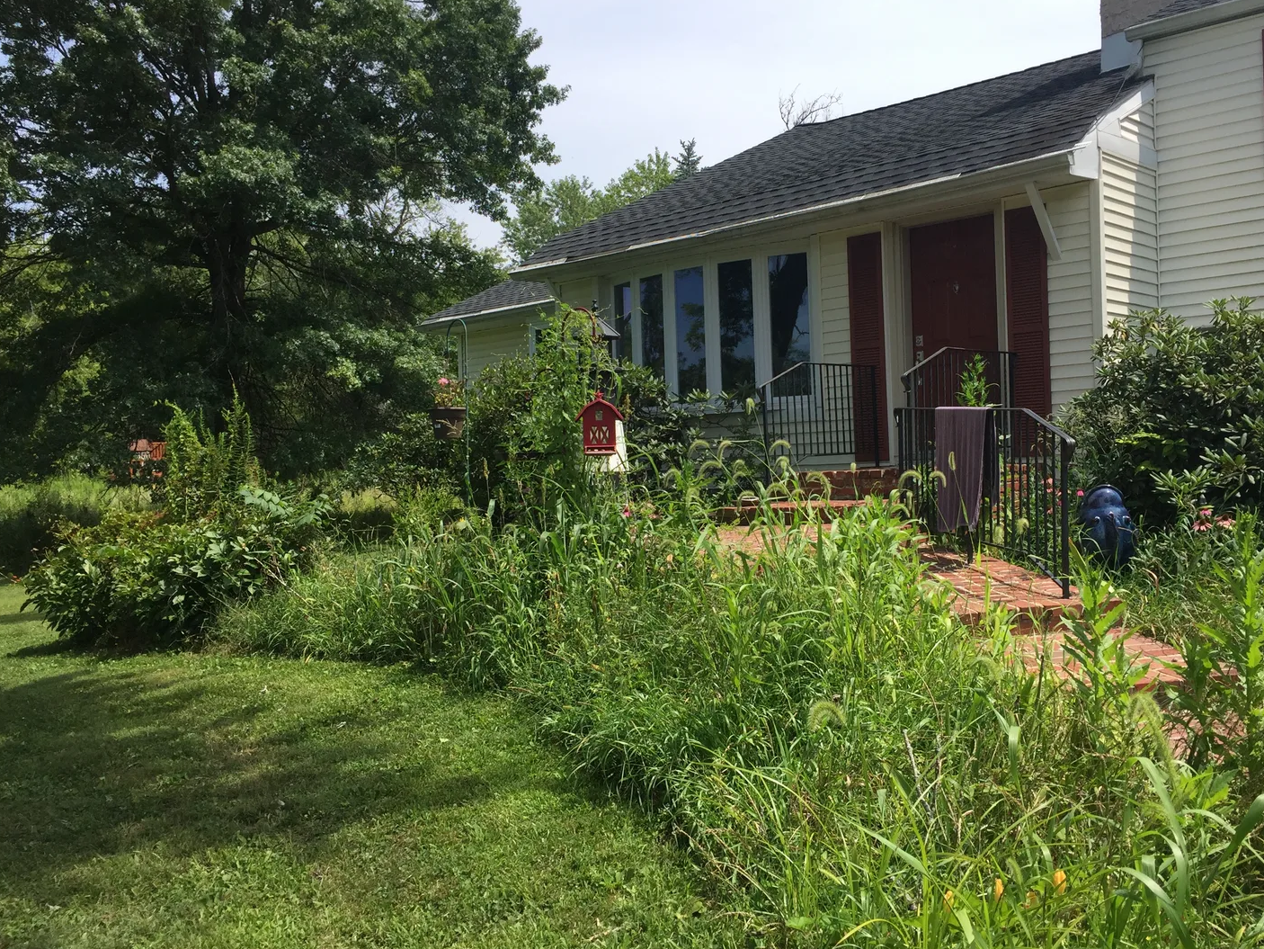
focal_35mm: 33
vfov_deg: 43.0
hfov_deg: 55.2
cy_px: 457
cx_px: 699
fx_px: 1205
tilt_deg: +0.1
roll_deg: +0.7
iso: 32
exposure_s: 1/1364
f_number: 2.2
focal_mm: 4.15
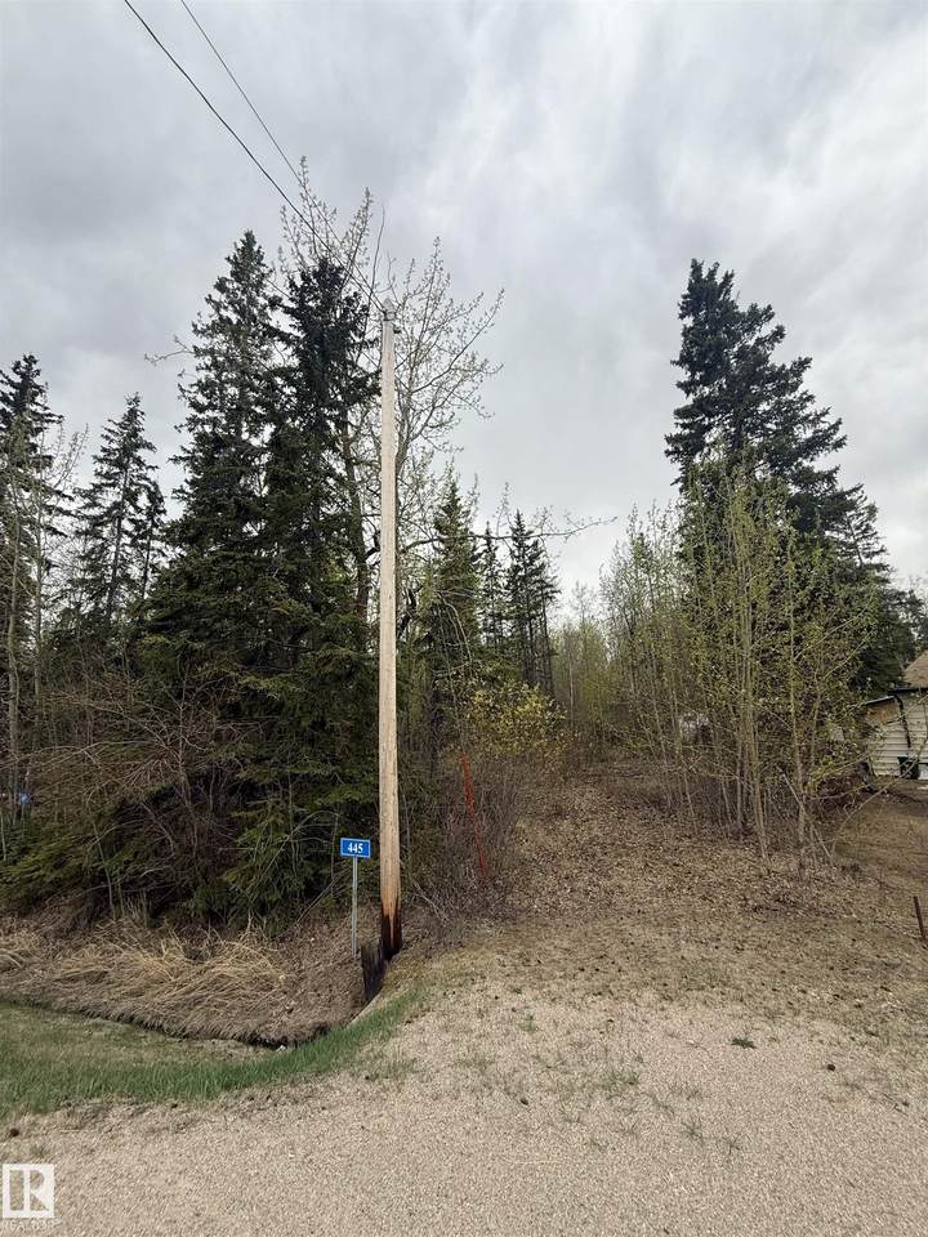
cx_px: 464
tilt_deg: +14.4
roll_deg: +0.9
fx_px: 500
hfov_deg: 85.7
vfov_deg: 102.1
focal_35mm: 14
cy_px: 618
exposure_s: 1/368
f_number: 2.2
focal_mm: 2.22
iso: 50
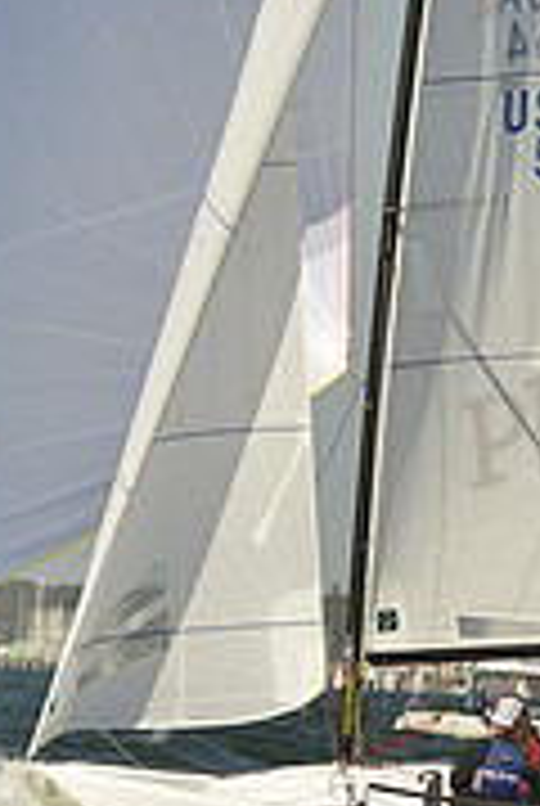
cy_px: 203
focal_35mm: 647
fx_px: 14500
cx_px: 232
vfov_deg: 3.2
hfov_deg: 2.1
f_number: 7.1
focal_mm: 200
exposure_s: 1/1600
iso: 280
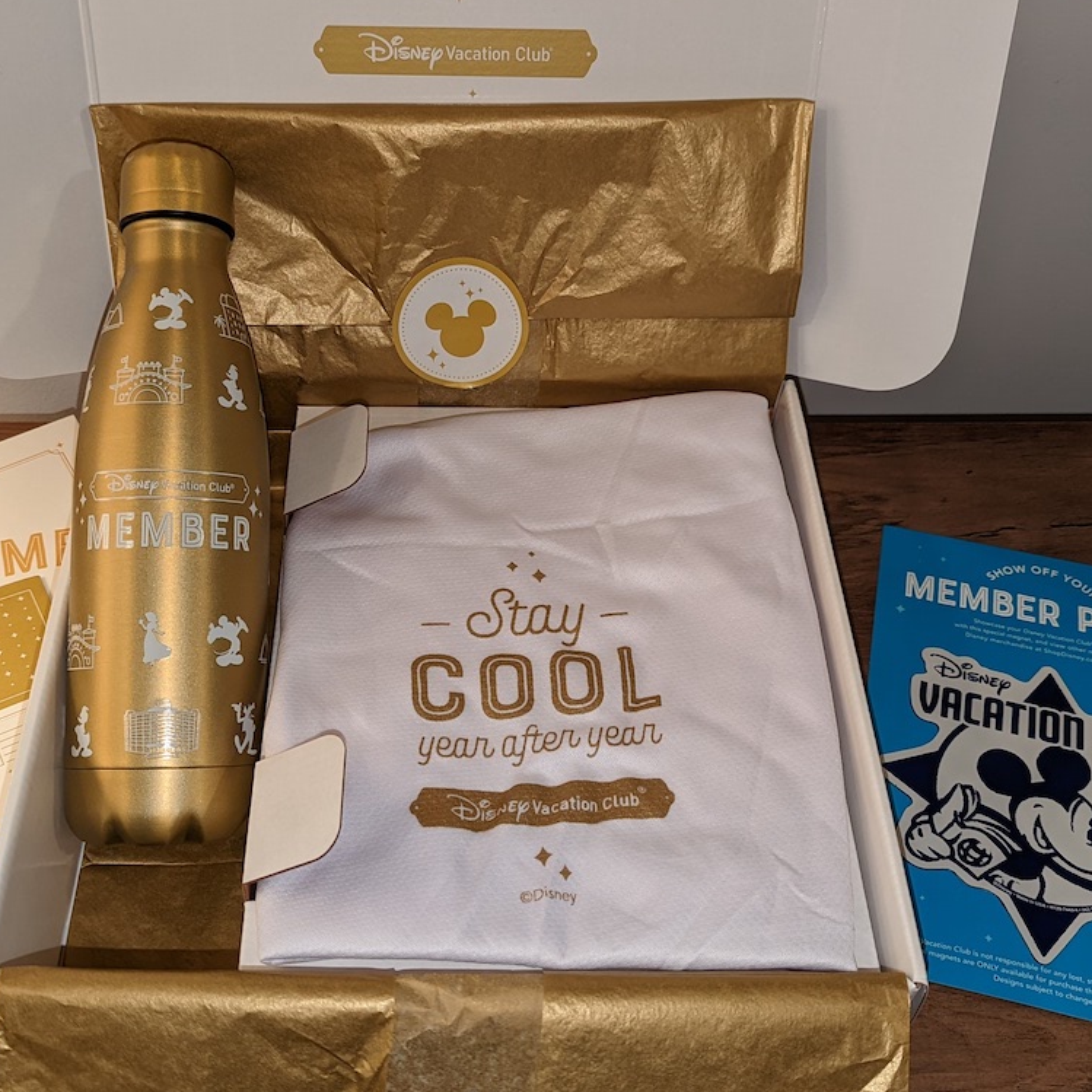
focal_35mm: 29
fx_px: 1035
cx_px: 474
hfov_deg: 55.4
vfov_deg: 55.6
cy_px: 539
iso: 131
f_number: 1.85
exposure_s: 1/60
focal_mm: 6.81
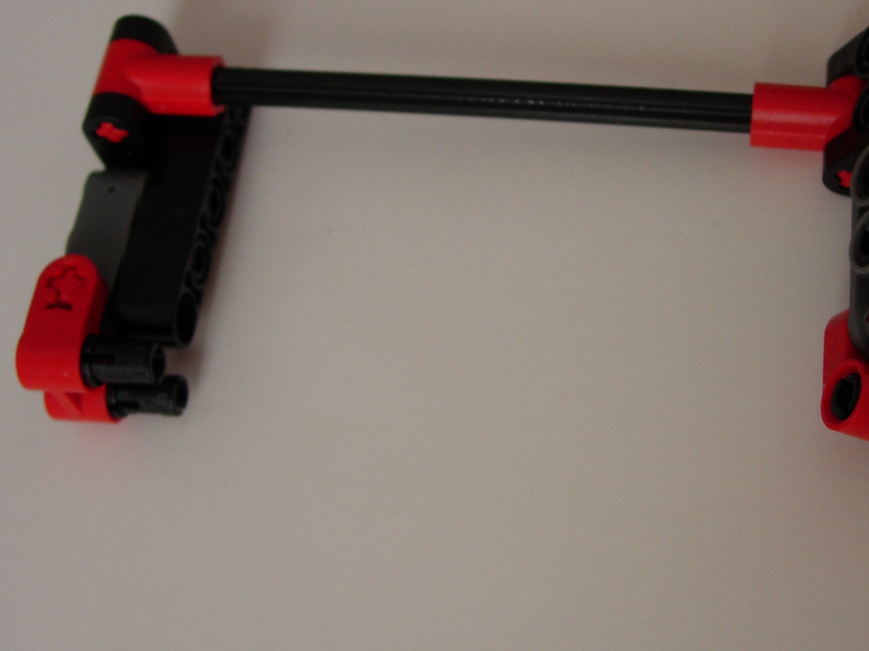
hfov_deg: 31.1
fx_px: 1556
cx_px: 523
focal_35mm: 62
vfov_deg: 23.6
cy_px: 349
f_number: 2.8
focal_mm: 7.8
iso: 64
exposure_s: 1/176
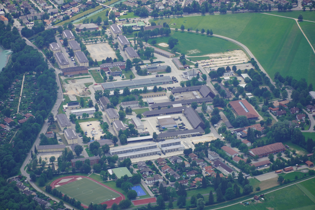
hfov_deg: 10.2
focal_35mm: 202
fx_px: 1772
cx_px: 158
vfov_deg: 6.8
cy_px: 105
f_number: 5.6
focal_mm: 135
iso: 100
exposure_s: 1/320
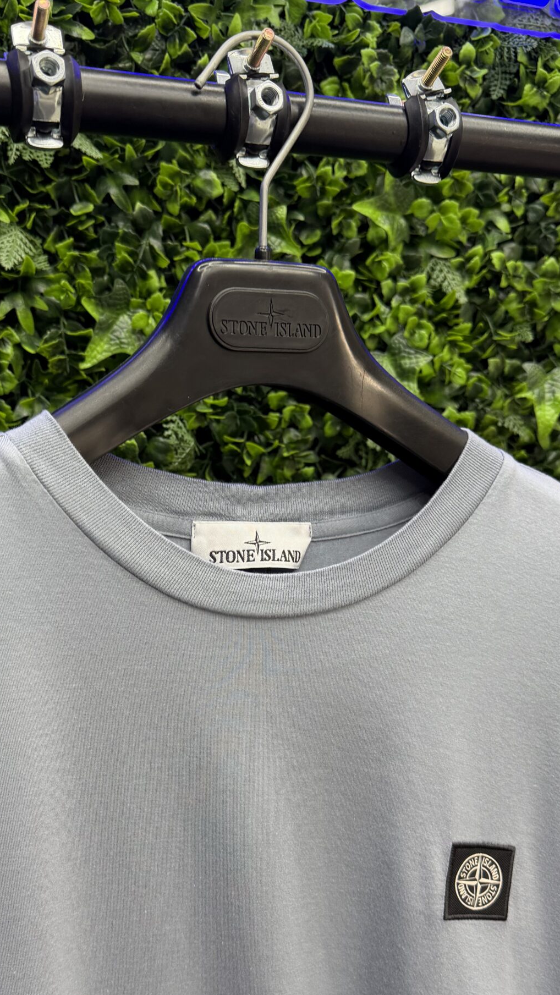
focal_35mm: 37
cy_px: 598
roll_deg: -1.5
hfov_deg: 31.9
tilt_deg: -6.5
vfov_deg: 53.6
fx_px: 976
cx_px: 231
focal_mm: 6.76
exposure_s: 1/84
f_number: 1.78
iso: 100
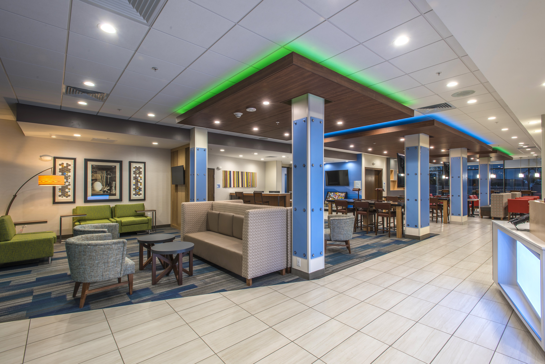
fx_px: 257
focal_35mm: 17
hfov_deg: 93.3
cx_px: 272
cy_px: 182
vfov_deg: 70.5
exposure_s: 1
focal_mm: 17
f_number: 16
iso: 100
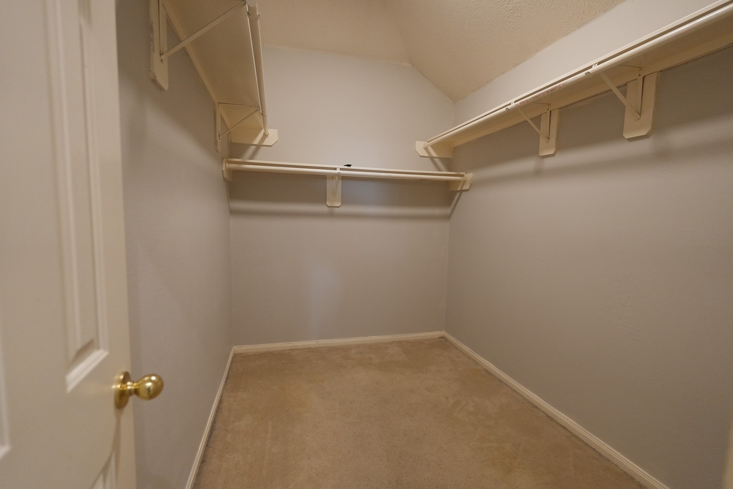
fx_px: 346
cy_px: 252
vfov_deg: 70.4
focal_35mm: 17
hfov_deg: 93.3
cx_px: 367
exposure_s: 1/160
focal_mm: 16
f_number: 2.8
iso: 1600
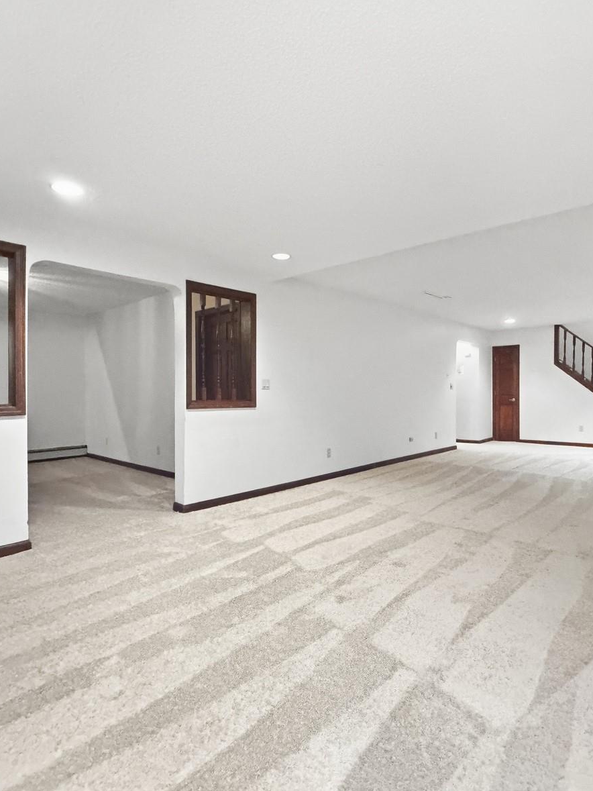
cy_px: 391
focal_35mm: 19
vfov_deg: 84.7
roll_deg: +0.6
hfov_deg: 68.2
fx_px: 434
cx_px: 345
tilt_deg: -0.3
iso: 1250
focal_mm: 2.2
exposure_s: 1/60
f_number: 2.2
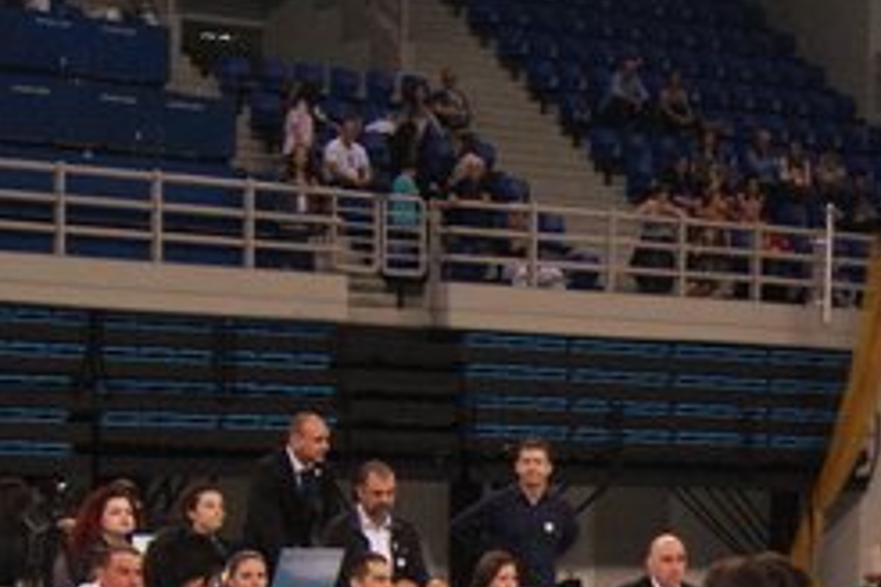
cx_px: 1082
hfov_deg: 15.5
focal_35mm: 127
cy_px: 787
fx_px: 3108
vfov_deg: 10.5
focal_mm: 26
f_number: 5.6
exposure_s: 1/60
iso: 400
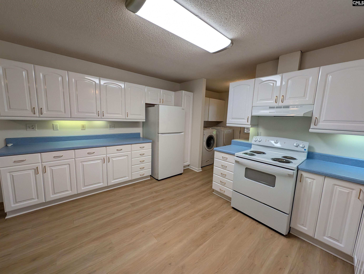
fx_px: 126
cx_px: 182
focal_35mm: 12
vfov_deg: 94.6
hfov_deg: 110.5
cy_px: 137
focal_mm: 2.02
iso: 51
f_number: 1.7
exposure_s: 1/185
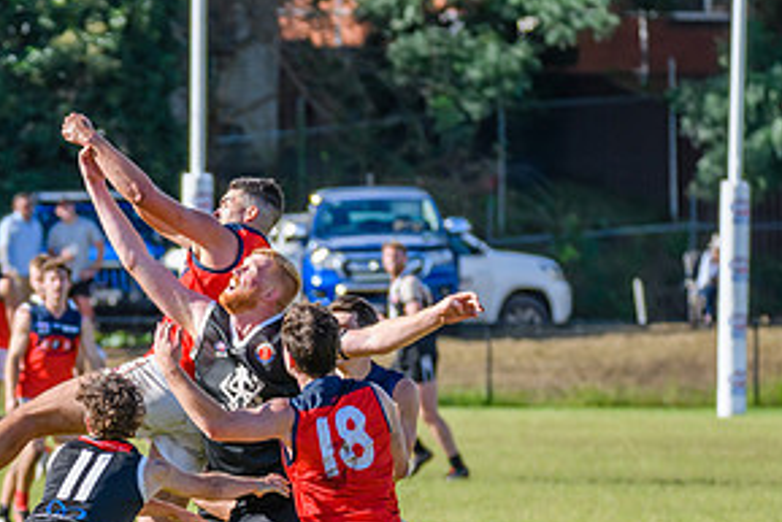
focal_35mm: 578
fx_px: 12561
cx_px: 258
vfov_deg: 2.4
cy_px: 408
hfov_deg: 3.6
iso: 800
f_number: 6.3
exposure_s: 1/2000
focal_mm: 240
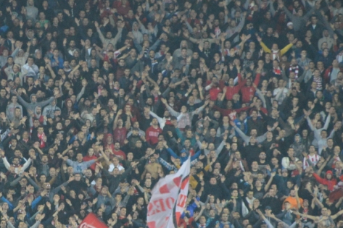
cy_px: 170
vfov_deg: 2.1
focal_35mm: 649
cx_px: 58
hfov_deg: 3.2
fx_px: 6181
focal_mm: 200
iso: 3200
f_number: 6.3
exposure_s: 1/50
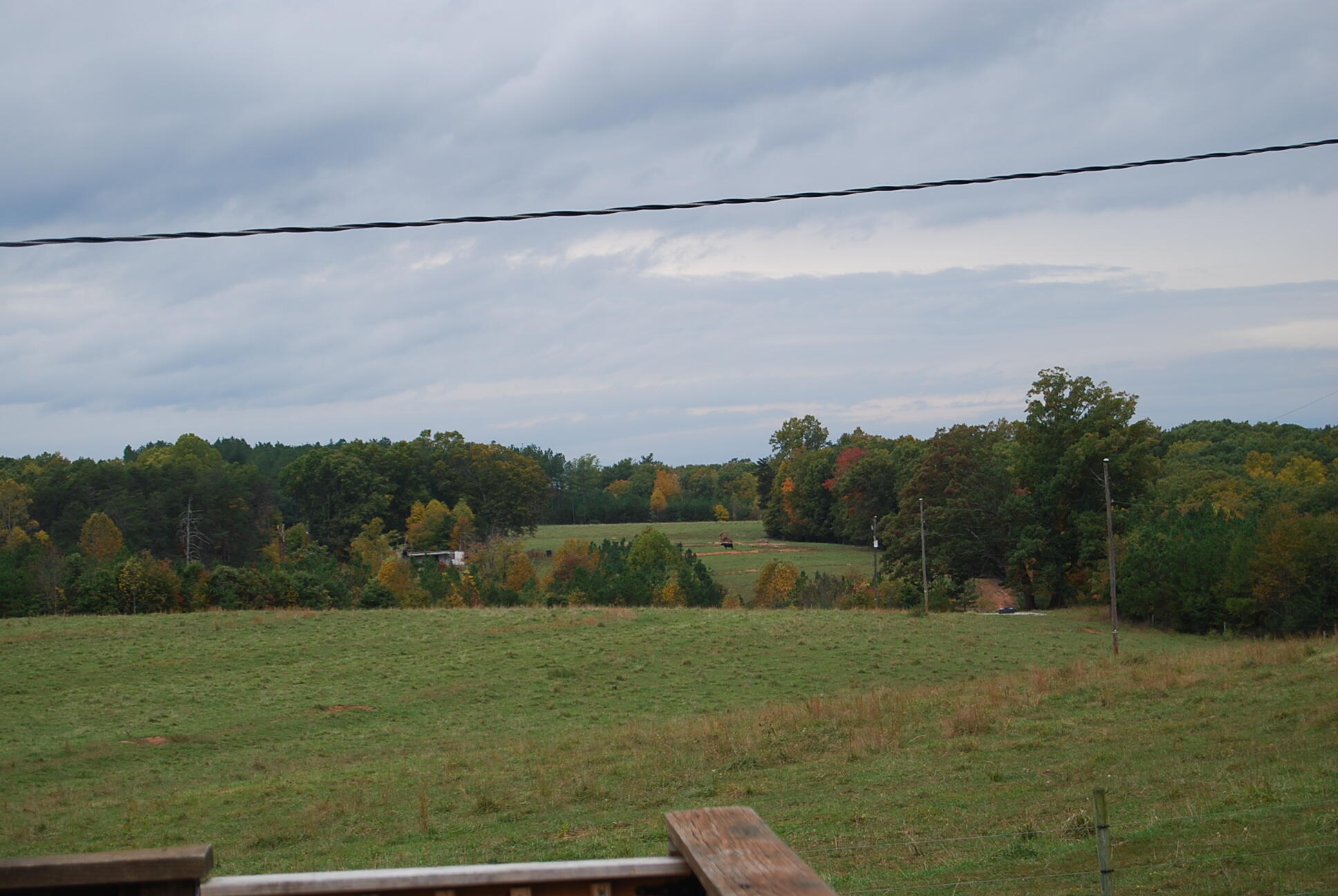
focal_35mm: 82
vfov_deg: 16.6
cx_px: 669
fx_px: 3070
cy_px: 448
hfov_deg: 24.6
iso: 100
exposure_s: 1/125
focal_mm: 55
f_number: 5.6
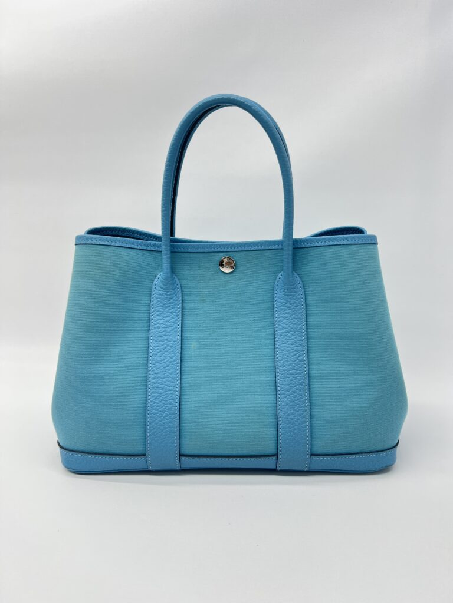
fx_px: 454
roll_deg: +0.0
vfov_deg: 67.3
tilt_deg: -15.5
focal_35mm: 26
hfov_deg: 53.1
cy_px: 302
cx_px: 226
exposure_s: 1/100
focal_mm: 5.7
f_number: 1.5
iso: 32
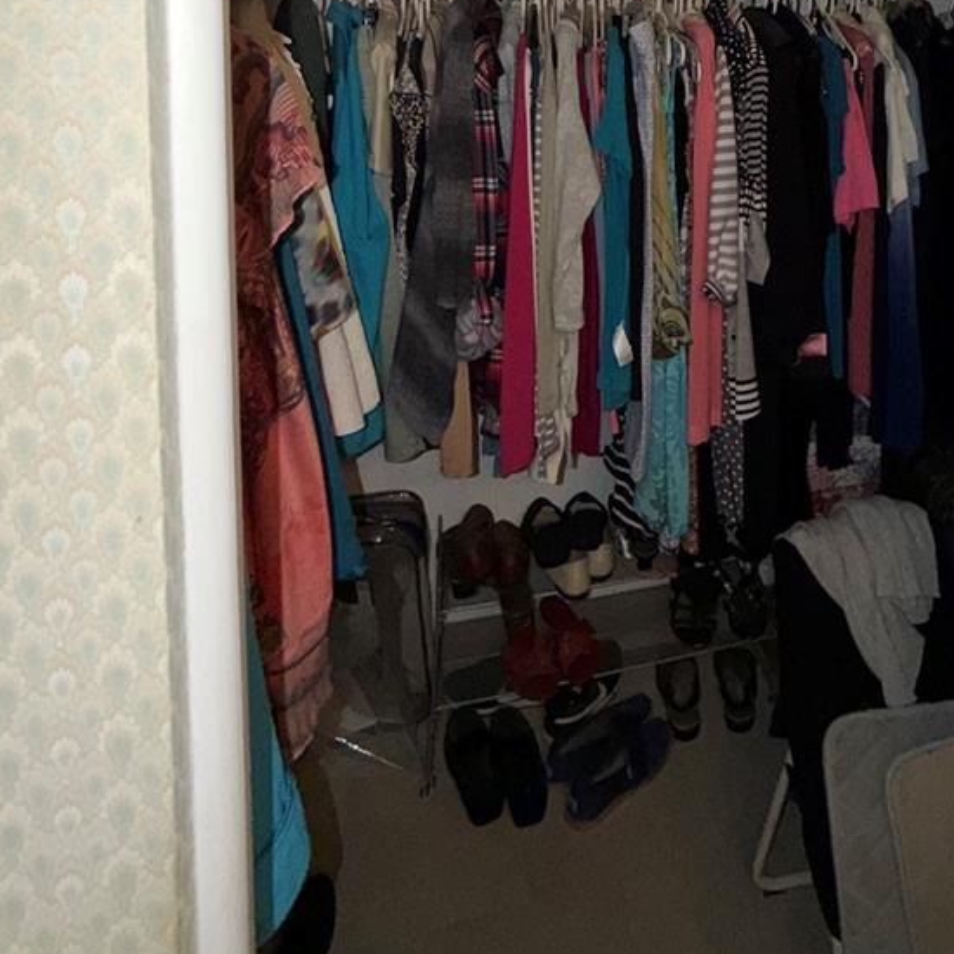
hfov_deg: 56.3
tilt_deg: -4.2
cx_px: 711
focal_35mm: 27
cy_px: 71
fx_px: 842
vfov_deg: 51.2
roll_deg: -0.9
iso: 125
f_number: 2.2
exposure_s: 1/60
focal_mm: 2.22
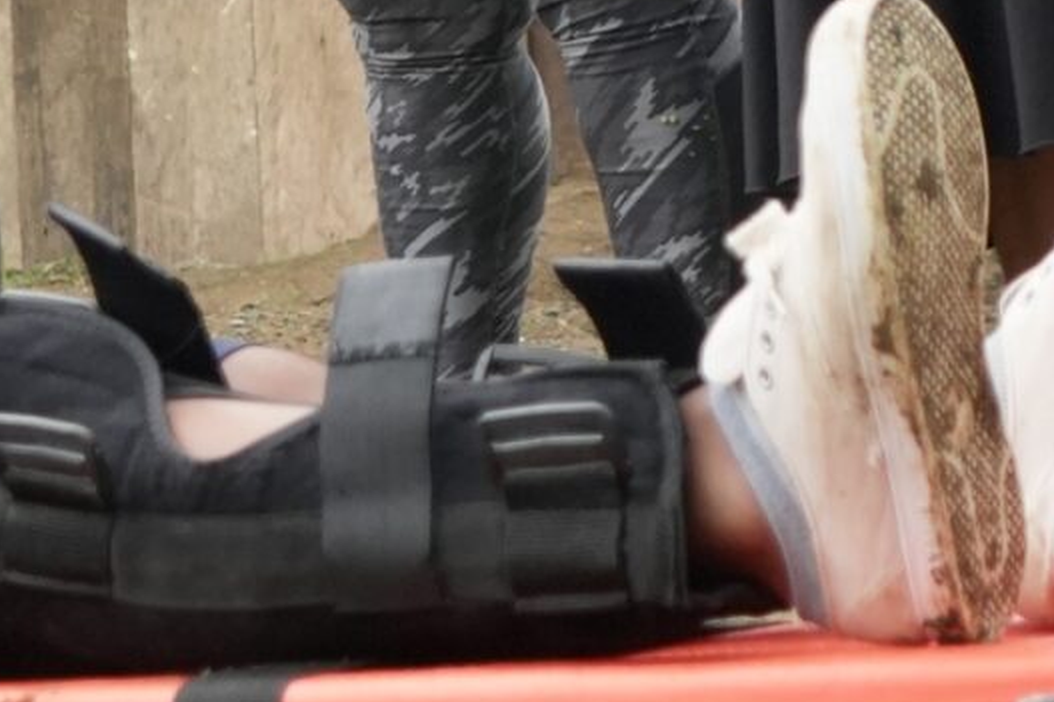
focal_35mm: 211
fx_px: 6188
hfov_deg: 9.6
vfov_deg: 6.4
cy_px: -459
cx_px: -192
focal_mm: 29
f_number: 3.5
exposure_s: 1/1250
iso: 500
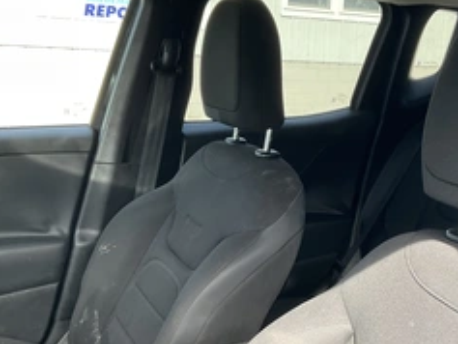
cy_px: 205
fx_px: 649
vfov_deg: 29.6
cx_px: 288
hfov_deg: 38.6
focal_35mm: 49
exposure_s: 1/122
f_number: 1.8
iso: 20
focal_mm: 3
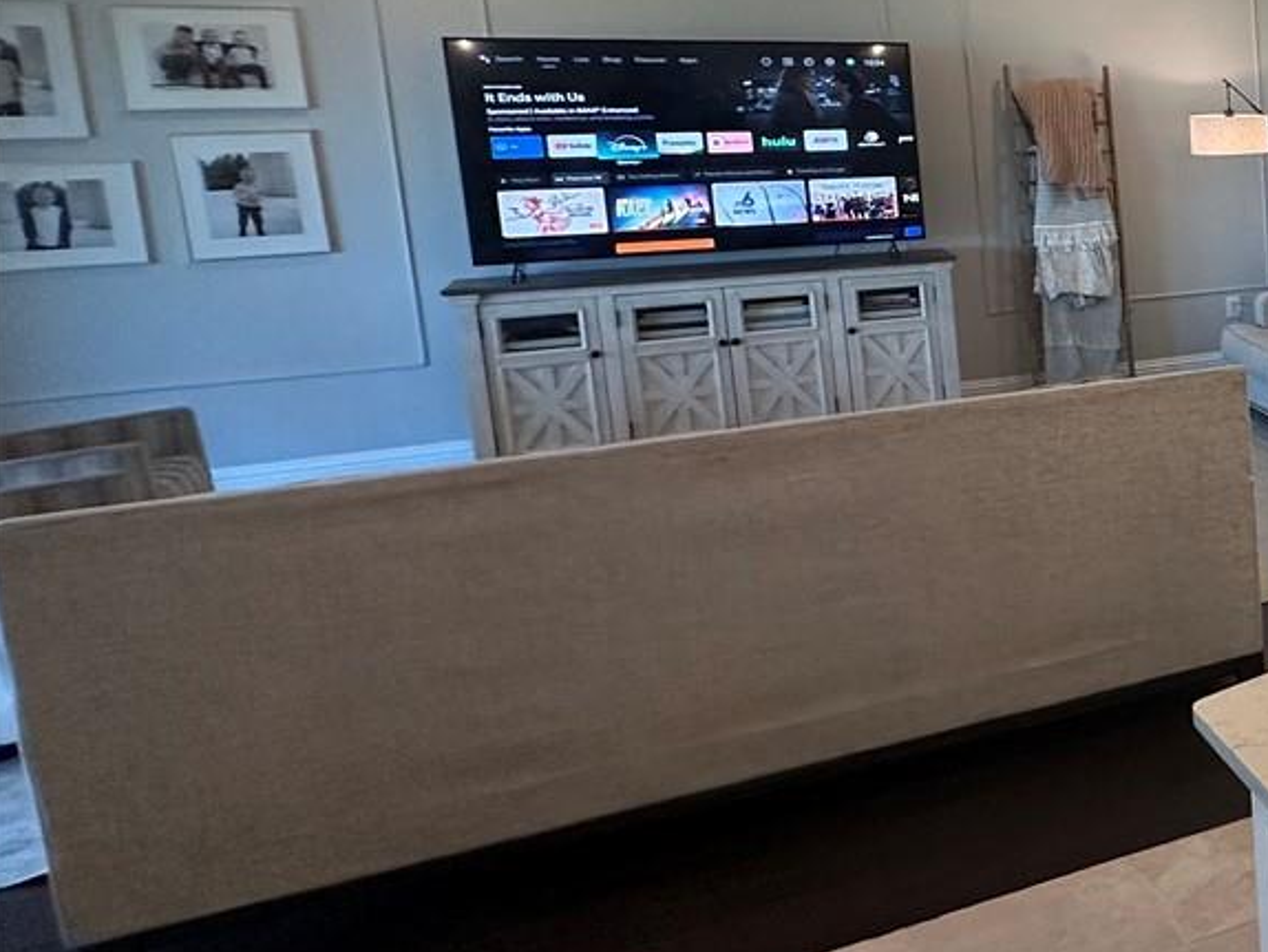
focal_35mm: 39
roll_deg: -0.1
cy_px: 287
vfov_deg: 36.3
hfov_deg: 32.0
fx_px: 1429
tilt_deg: -7.4
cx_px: 1756
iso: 200
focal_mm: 2.22
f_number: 2.2
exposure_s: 1/120
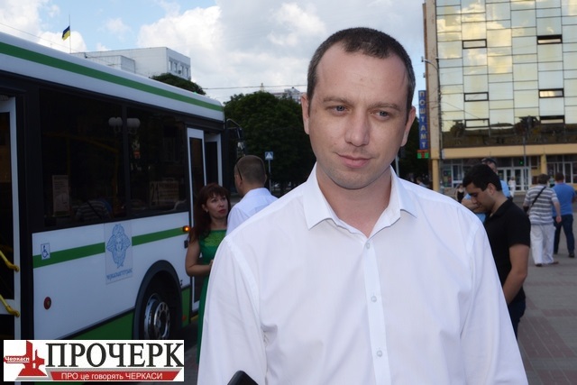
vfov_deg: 34.2
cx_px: 288
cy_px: 192
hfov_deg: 49.5
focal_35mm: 39
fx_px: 625
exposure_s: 1/200
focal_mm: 26
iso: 100
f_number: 6.3
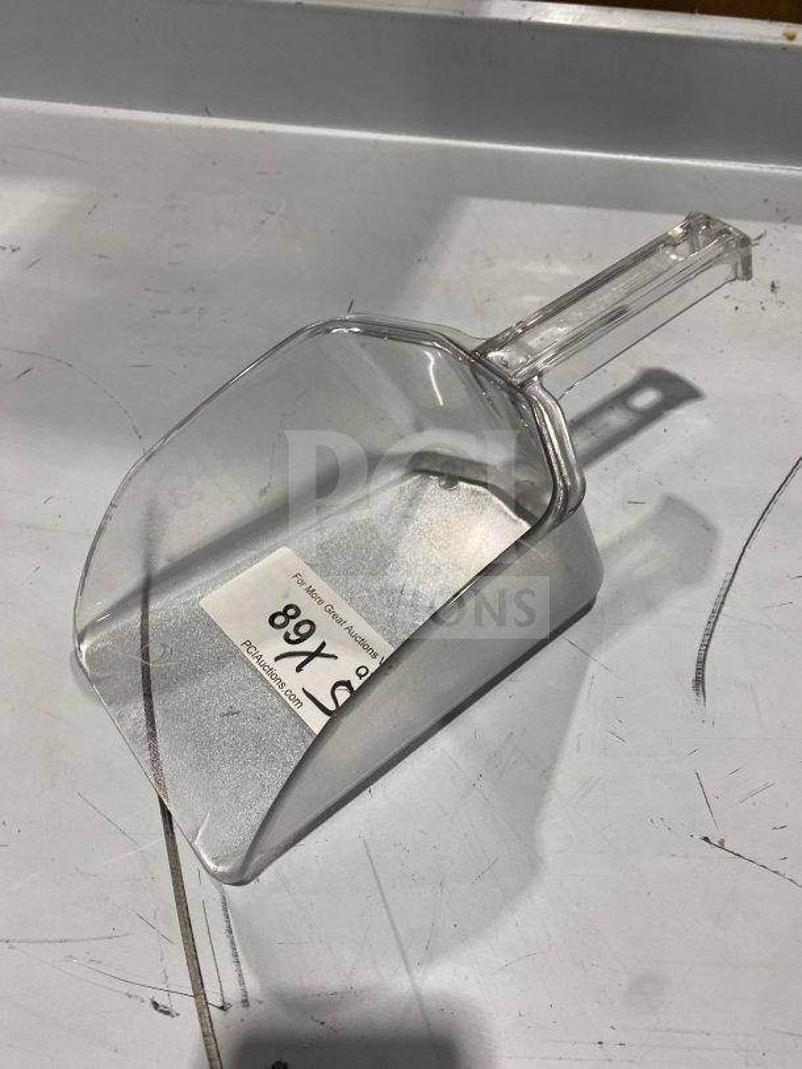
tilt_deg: -47.4
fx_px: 803
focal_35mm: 26
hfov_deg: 53.1
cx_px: 401
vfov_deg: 67.3
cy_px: 534
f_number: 1.8
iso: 80
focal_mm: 4.25
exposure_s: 1/122
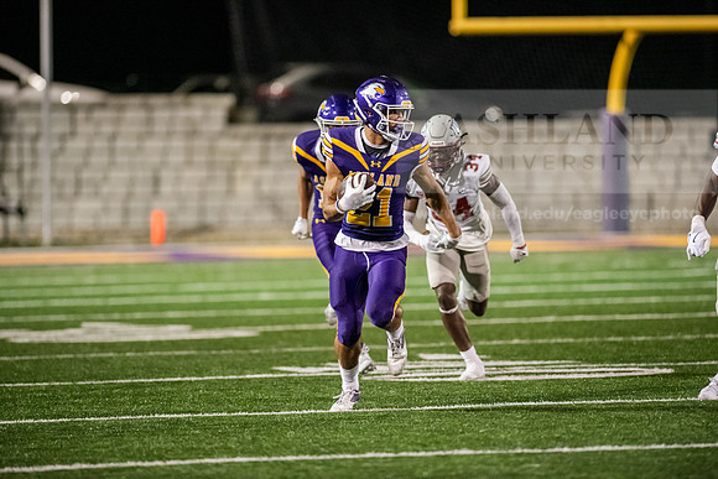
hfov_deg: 6.9
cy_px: 240
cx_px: 359
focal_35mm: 300
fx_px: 5984
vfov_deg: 4.6
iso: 6400
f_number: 2.8
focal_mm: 300
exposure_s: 1/800
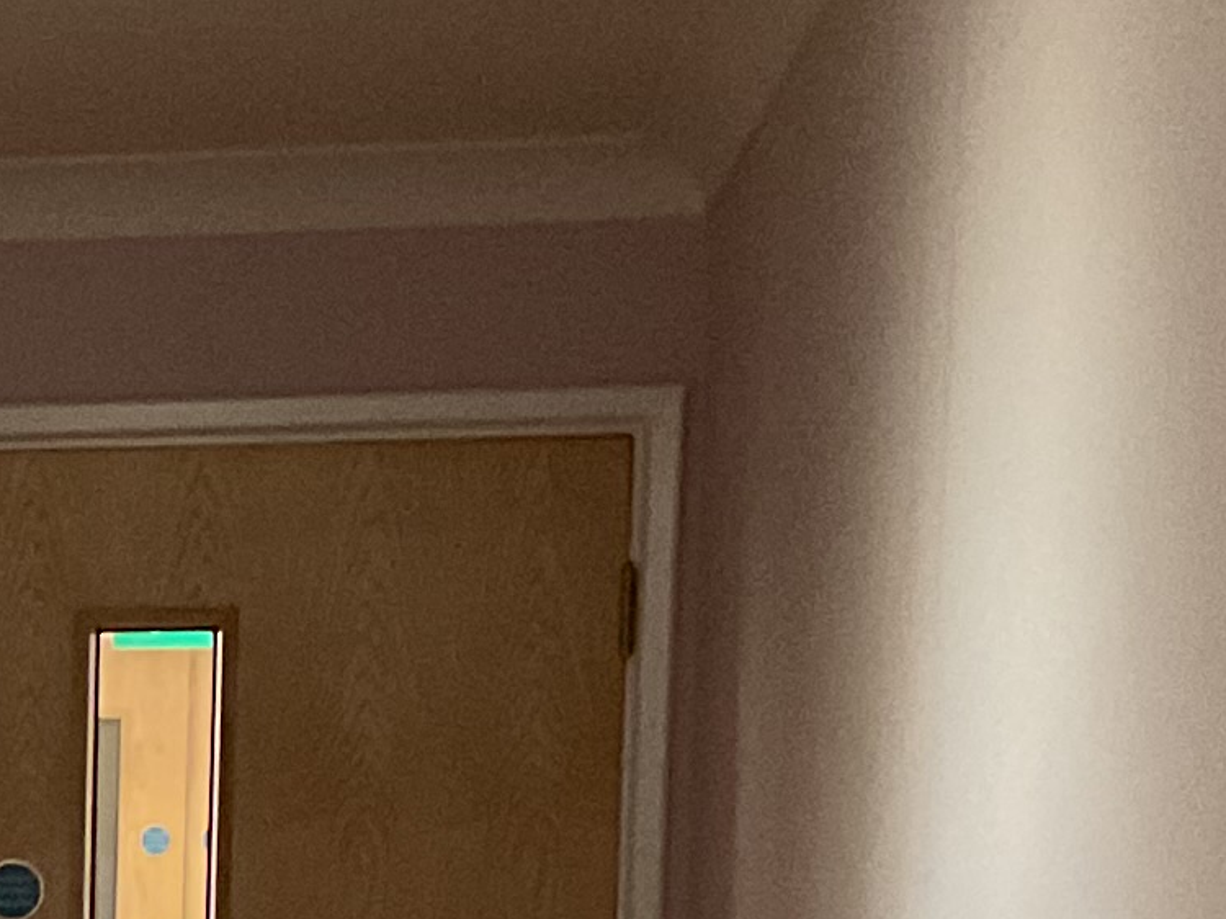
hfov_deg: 11.8
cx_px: -860
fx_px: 5523
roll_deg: +0.5
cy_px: 1446
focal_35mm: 156
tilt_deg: -6.3
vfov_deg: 9.2
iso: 320
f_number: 1.8
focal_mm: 3
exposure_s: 1/30
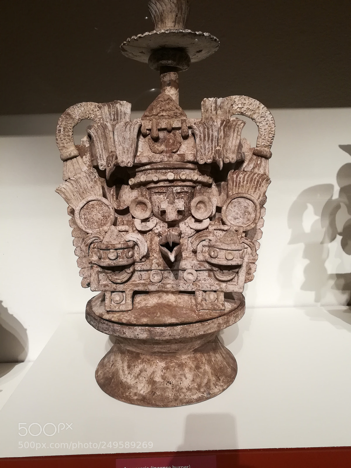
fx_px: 379
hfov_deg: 49.7
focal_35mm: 28
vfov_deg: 63.4
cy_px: 234
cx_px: 176
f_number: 2.2
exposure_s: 1/30
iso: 125
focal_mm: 3.83
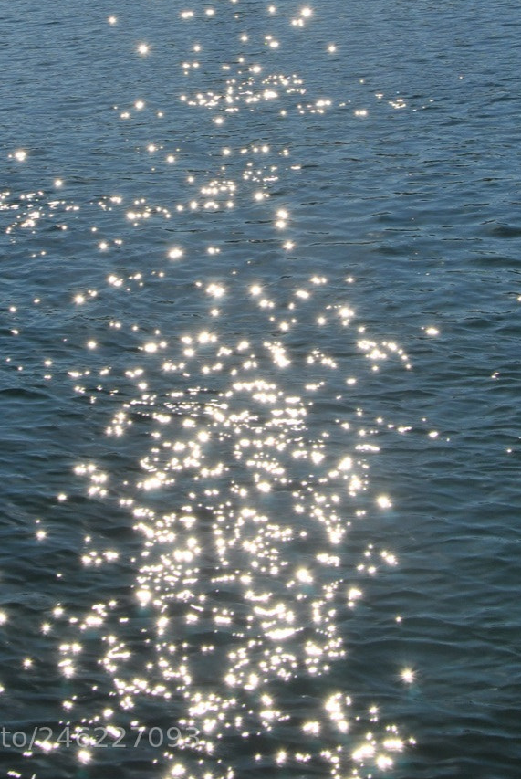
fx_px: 1948
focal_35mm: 90
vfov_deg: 22.1
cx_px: 211
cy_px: 79
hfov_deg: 15.2
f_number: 13
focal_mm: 32
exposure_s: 1/640
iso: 100
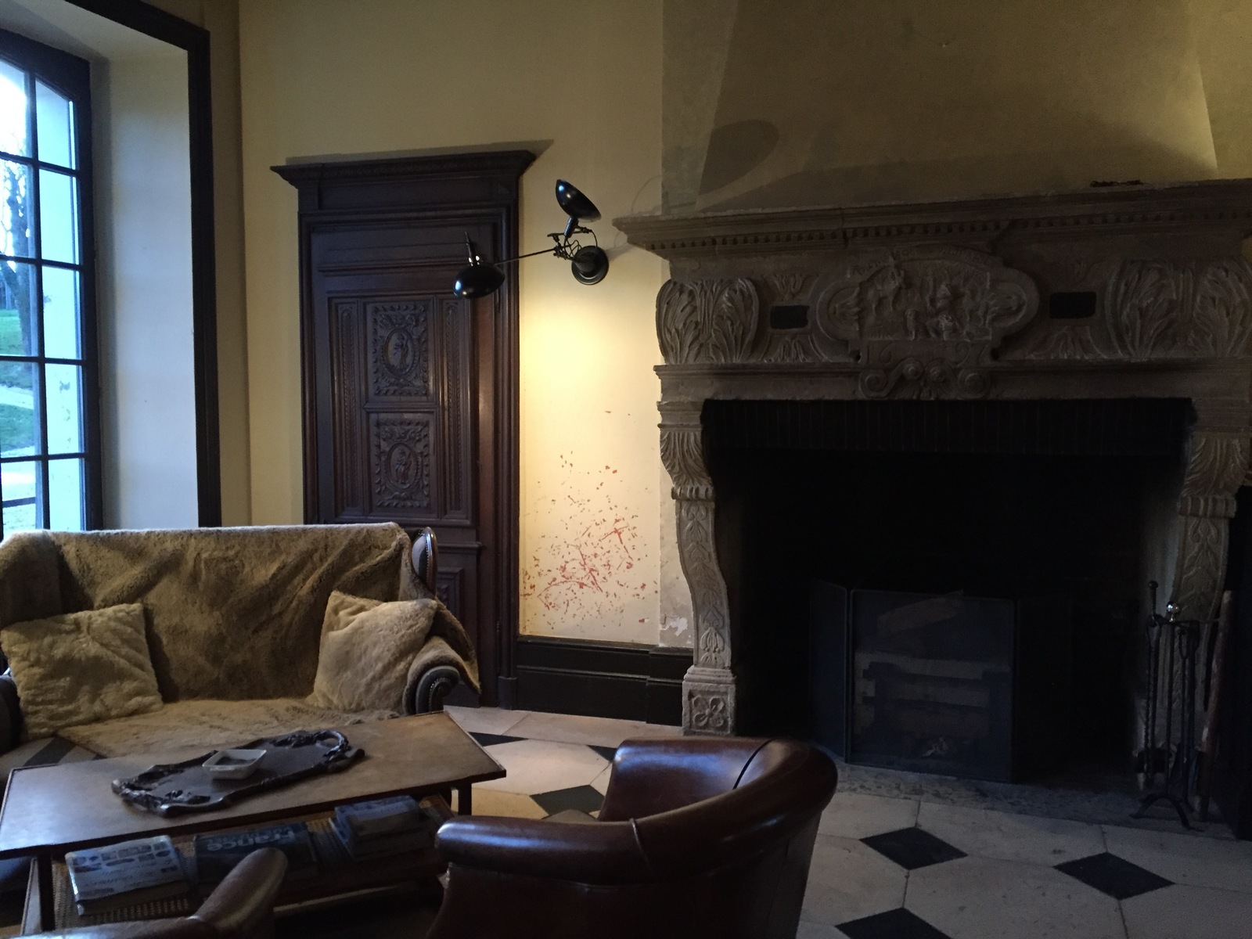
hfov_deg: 61.7
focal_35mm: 29
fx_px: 1049
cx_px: 626
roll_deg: +0.4
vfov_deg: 48.2
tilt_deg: -3.7
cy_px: 470
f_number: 2.2
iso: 250
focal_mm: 4.15
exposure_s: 1/17
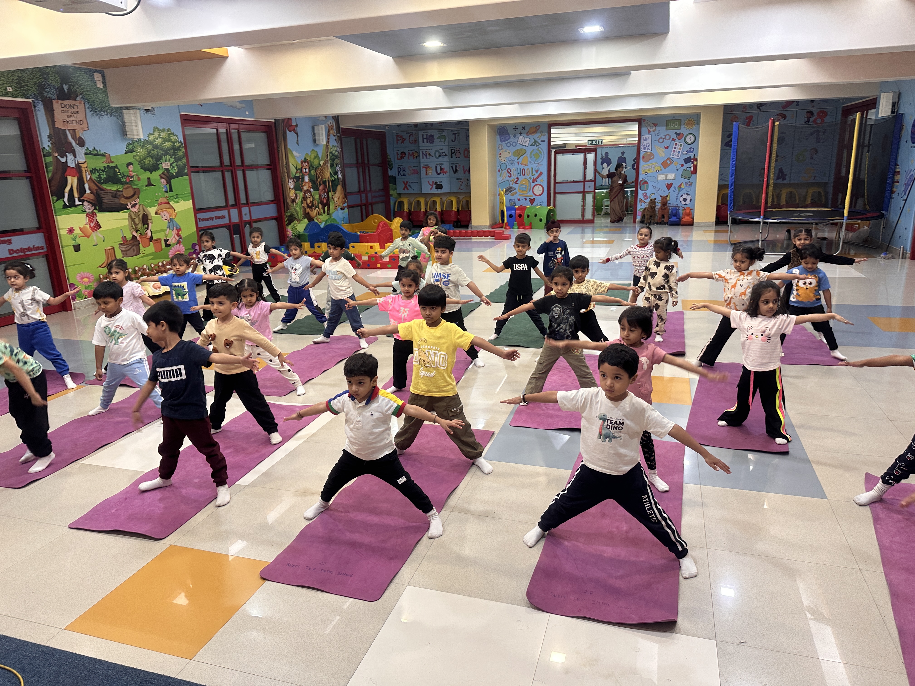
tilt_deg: -15.5
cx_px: 458
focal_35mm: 24
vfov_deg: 56.8
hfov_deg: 71.6
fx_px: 634
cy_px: 343
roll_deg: +1.7
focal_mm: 6.86
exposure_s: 1/50
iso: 160
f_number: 1.78
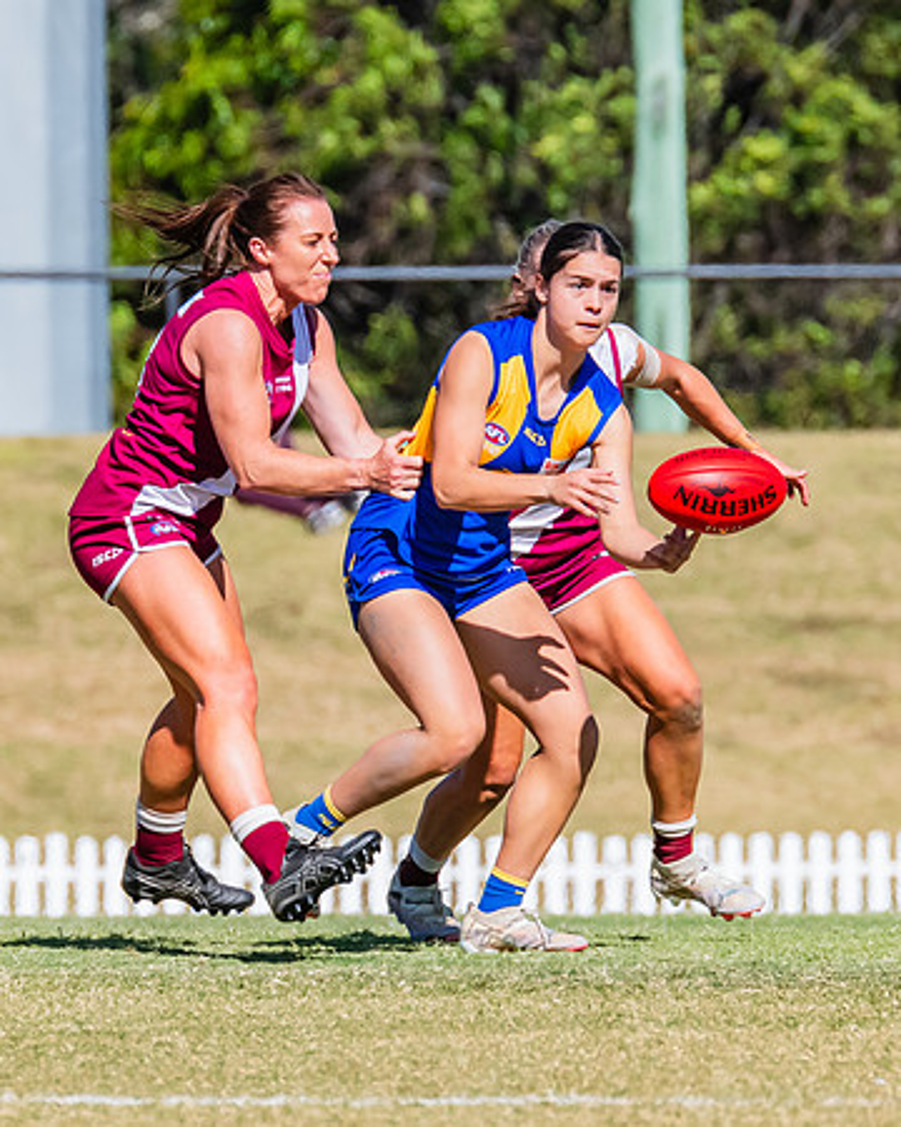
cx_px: 381
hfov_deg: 1.5
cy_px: 297
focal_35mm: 1058
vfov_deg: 1.8
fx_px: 35257
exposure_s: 1/1600
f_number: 10
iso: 800
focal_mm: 420
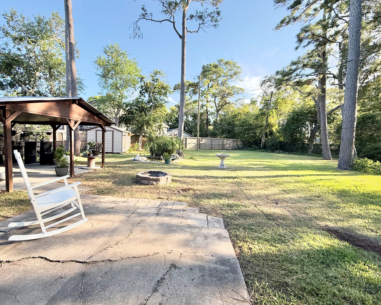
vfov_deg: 84.0
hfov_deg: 96.7
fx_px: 169
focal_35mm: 15
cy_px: 151
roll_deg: -2.3
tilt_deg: -3.7
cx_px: 178
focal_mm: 2.22
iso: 64
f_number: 2.2
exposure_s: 1/475
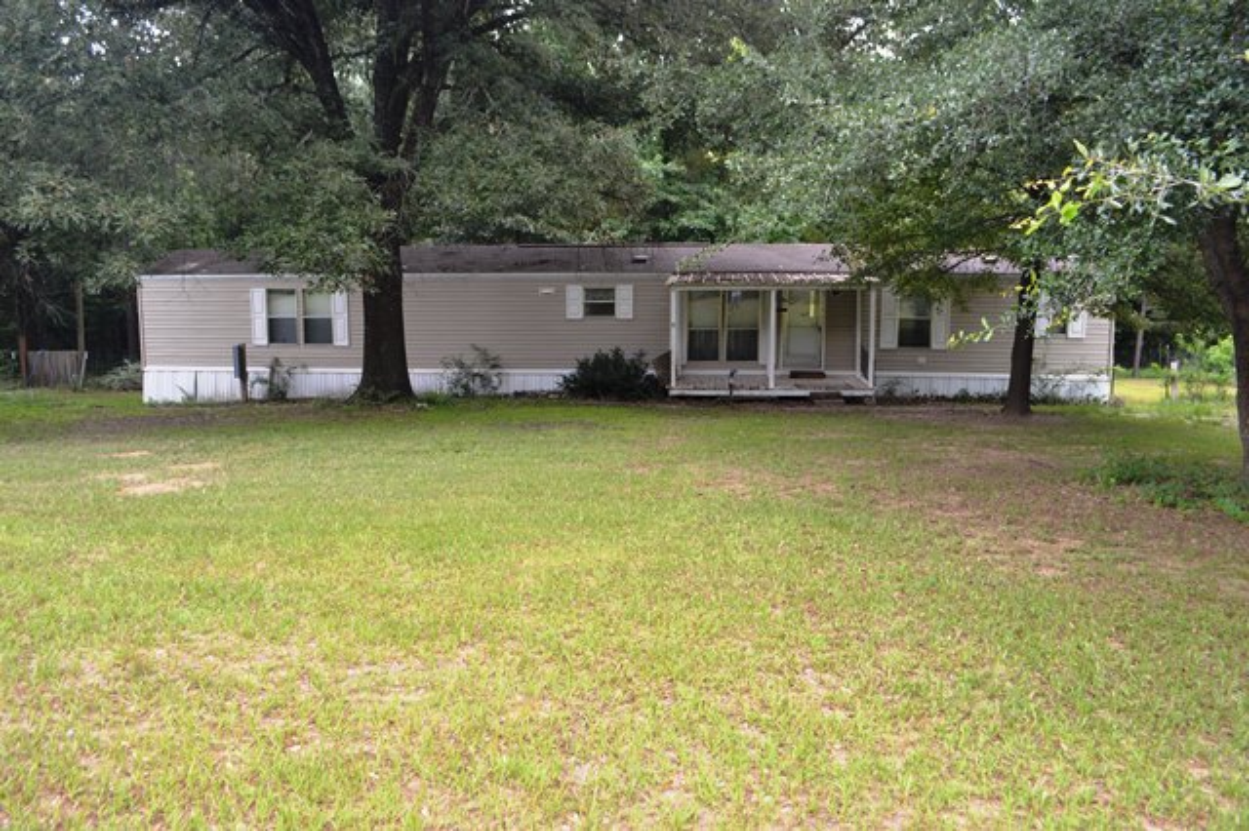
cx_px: 624
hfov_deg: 67.4
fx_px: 936
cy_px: 416
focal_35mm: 27
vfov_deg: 47.9
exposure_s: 1/125
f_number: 5.6
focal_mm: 18
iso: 400
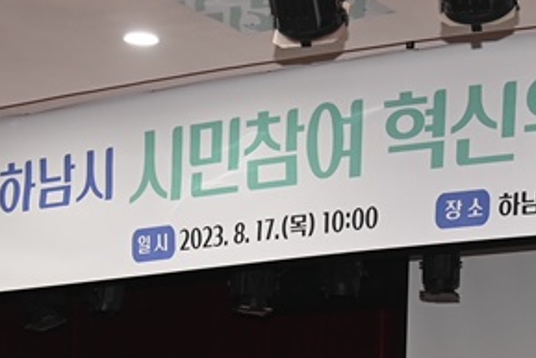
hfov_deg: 11.9
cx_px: 352
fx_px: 2577
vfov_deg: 7.7
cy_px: 596
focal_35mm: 173
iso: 800
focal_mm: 50
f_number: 5
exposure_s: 1/80
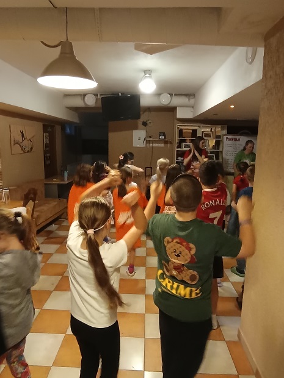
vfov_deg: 94.5
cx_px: 142
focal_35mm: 16
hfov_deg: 78.1
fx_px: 175
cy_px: 189
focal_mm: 1.65
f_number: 2.2
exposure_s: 1/20
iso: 813
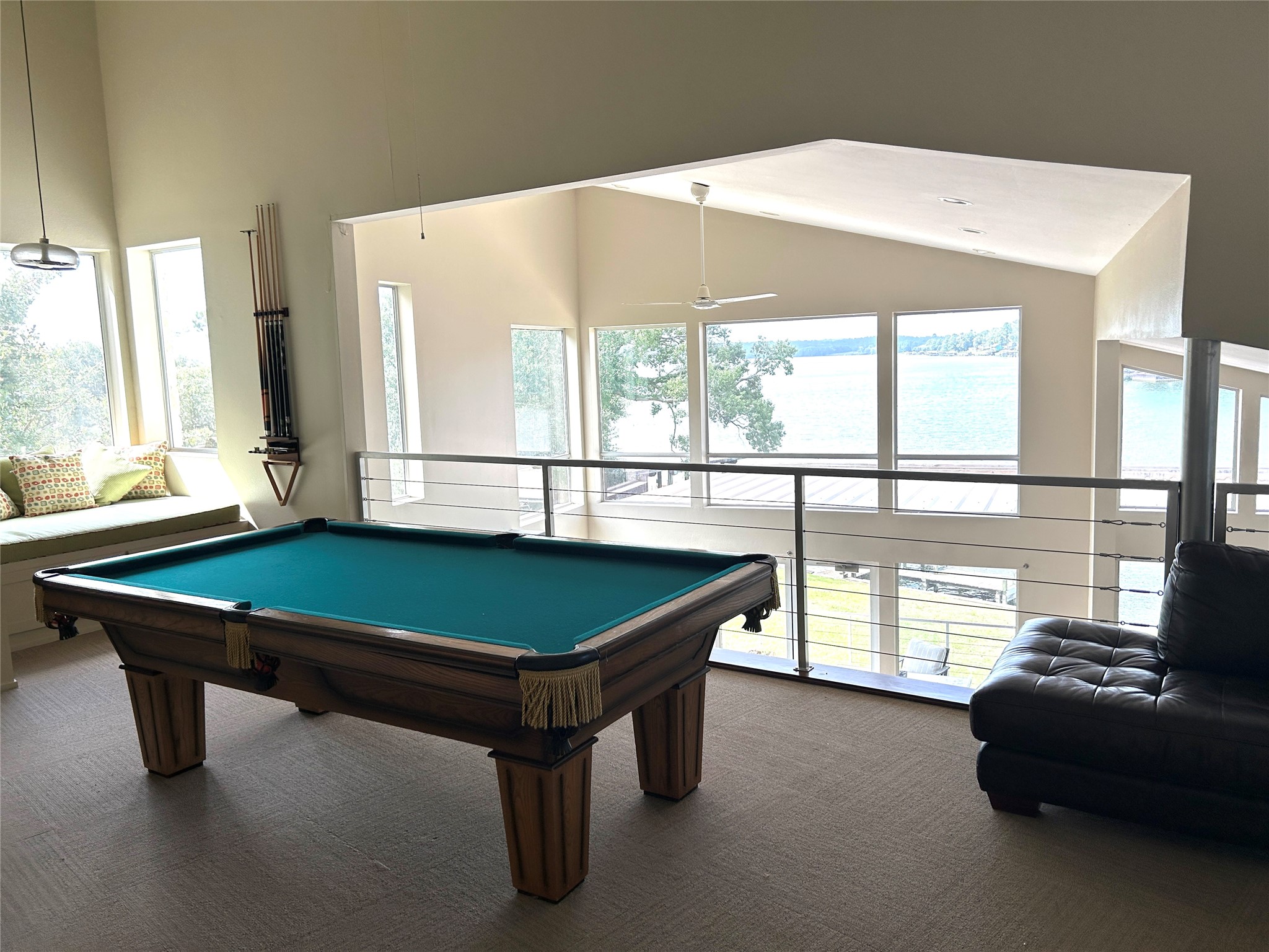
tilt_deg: -6.9
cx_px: 634
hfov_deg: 67.3
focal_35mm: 26
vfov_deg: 53.1
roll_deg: +2.8
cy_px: 476
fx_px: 953
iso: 50
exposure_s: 1/502
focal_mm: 5.7
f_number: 1.5
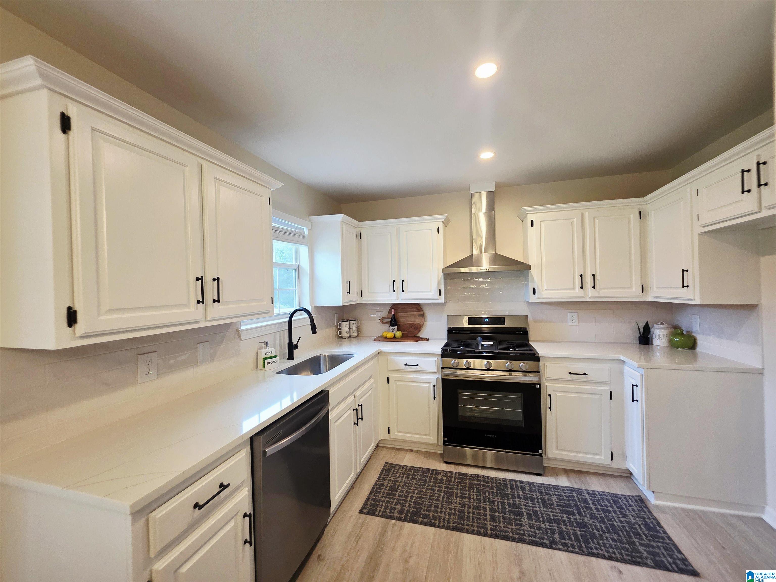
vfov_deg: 89.9
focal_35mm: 13
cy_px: 291
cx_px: 388
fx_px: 291
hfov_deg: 106.2
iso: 250
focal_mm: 2.2
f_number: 1.9
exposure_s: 1/120
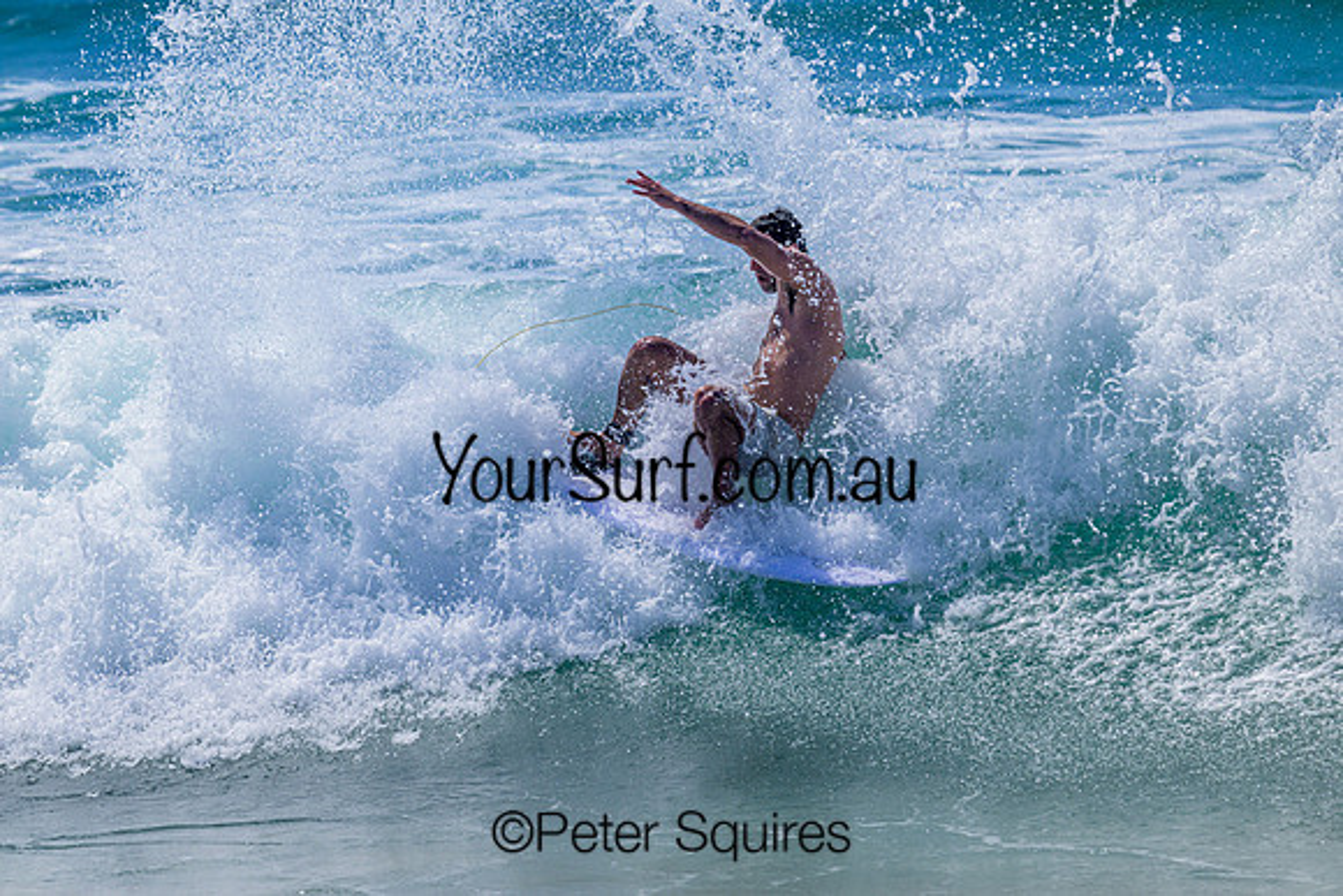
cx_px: 672
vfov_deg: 3.0
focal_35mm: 460
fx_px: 17164
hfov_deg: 4.5
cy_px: 448
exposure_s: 1/2000
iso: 400
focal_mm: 460
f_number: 11
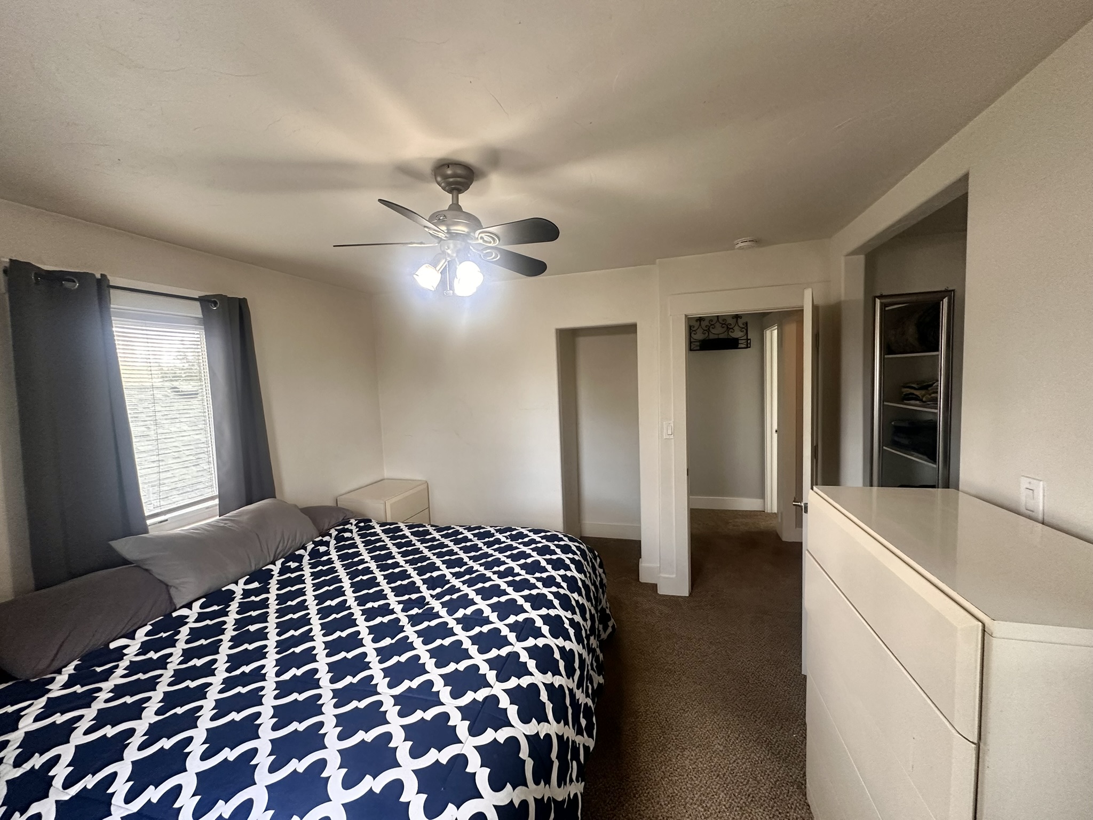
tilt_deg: -4.8
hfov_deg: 102.1
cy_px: 410
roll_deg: +1.5
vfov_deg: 85.7
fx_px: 442
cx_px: 546
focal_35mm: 14
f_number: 2.2
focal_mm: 2.22
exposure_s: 1/99
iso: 250
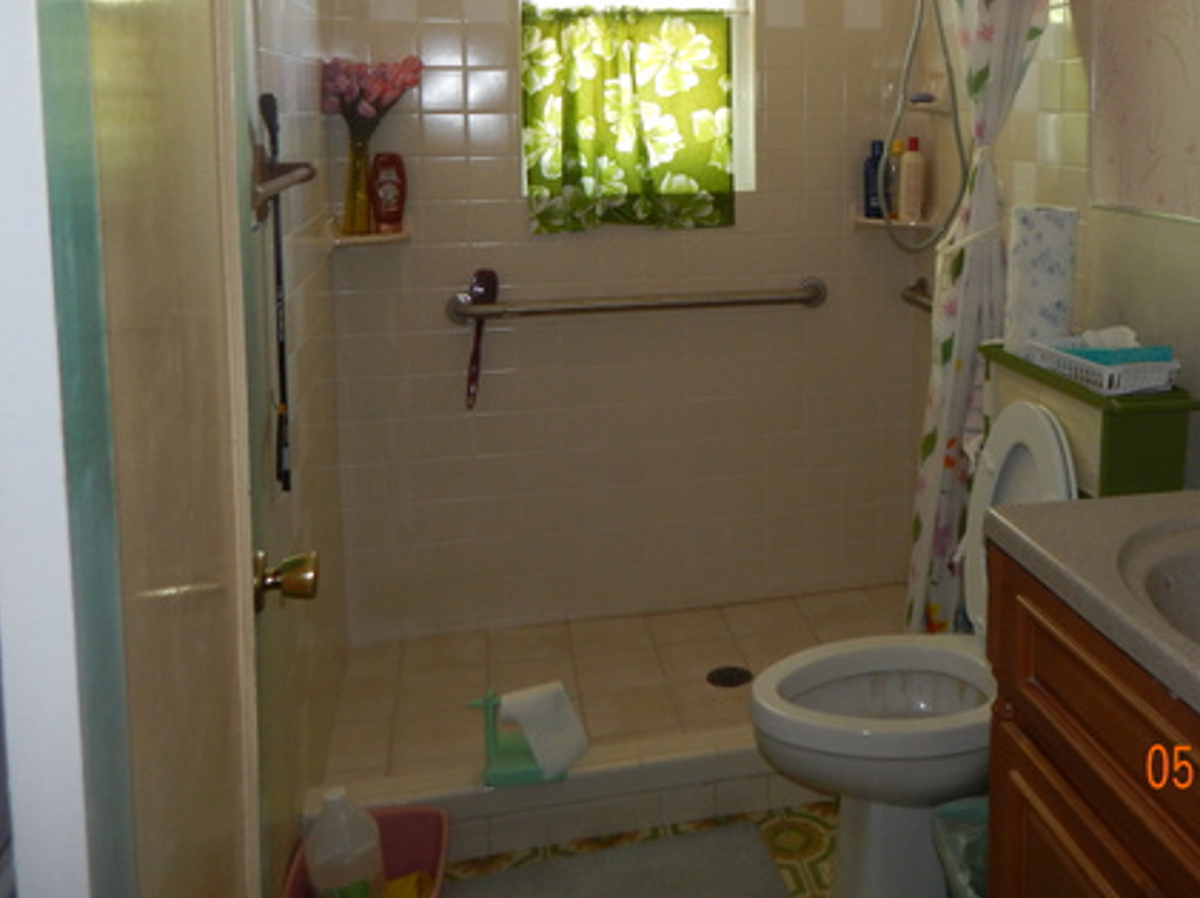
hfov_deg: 51.7
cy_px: 225
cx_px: 795
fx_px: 1212
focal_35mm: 35
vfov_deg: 39.5
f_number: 3
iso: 200
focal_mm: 4
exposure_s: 1/30
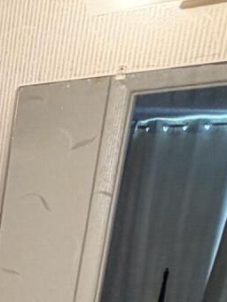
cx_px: -308
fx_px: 717
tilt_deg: -18.8
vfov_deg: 19.9
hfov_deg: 13.5
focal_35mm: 82
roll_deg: +0.8
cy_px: 479
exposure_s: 1/60
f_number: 2.2
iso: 250
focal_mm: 2.22
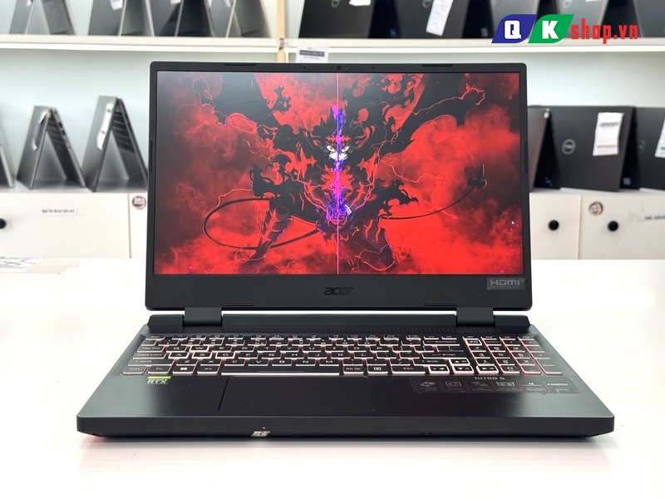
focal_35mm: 48
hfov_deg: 39.7
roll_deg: +0.6
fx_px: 922
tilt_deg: -10.2
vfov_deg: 30.3
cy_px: 250
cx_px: 332
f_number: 1.78
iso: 80
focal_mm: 6.76
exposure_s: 1/121
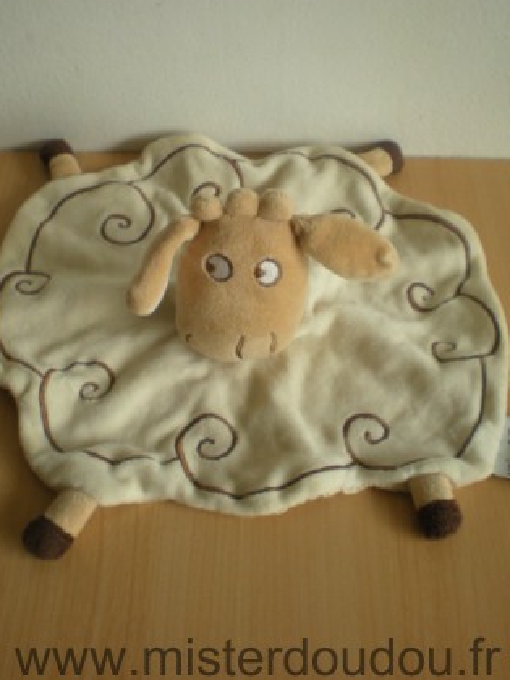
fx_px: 923
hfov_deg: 30.9
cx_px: 256
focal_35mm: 47
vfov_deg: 40.2
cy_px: 269
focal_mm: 6.3
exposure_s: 1/160
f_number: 3.1
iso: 64
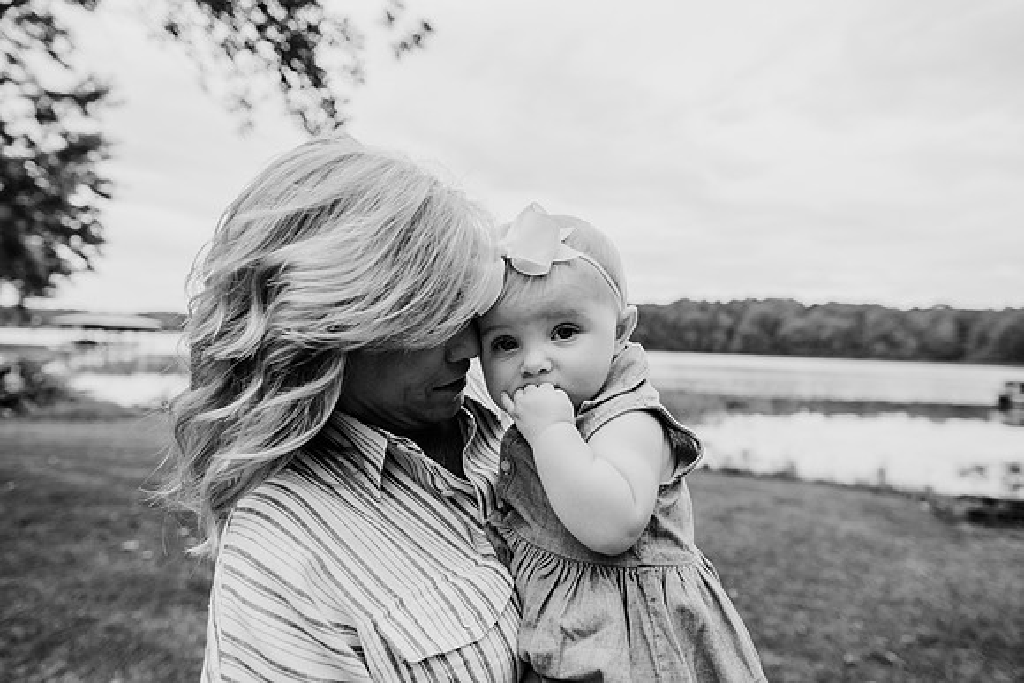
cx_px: 512
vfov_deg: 53.2
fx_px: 683
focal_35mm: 24
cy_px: 342
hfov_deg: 73.7
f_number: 3.5
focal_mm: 24
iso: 320
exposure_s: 1/500
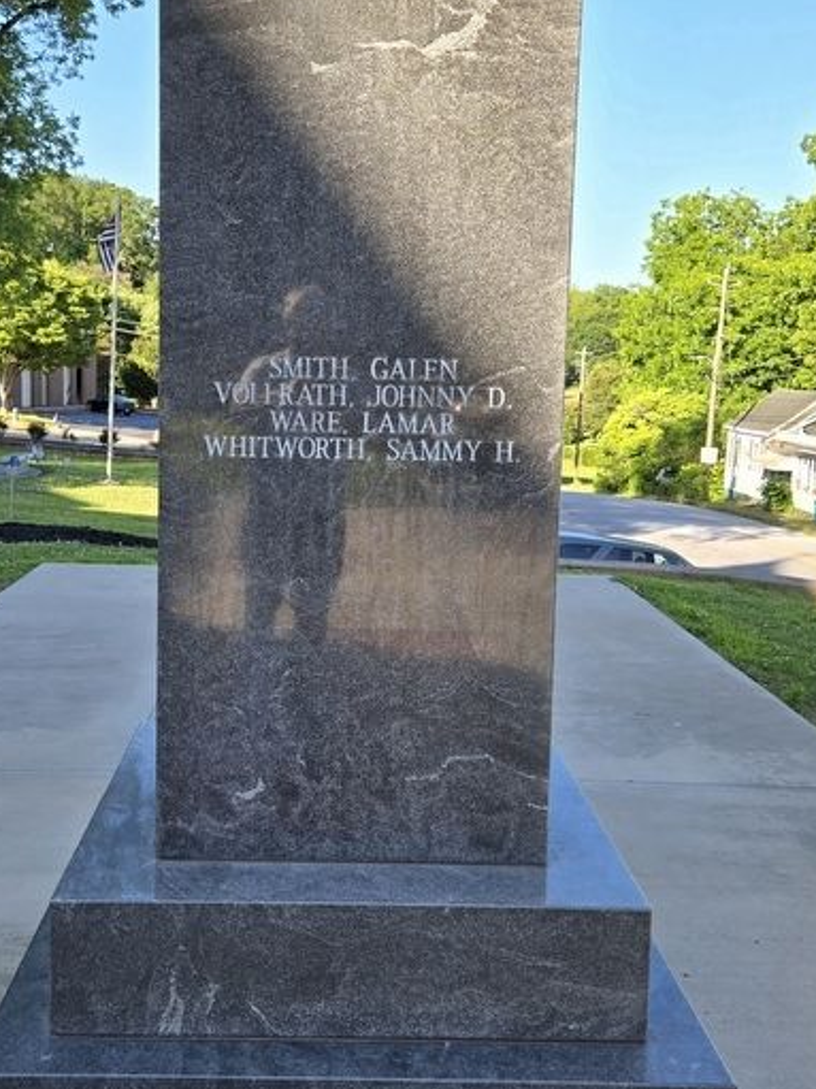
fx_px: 1132
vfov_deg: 51.3
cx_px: 352
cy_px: 490
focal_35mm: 36
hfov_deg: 39.6
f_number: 1.8
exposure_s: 1/833
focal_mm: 5.4
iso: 25
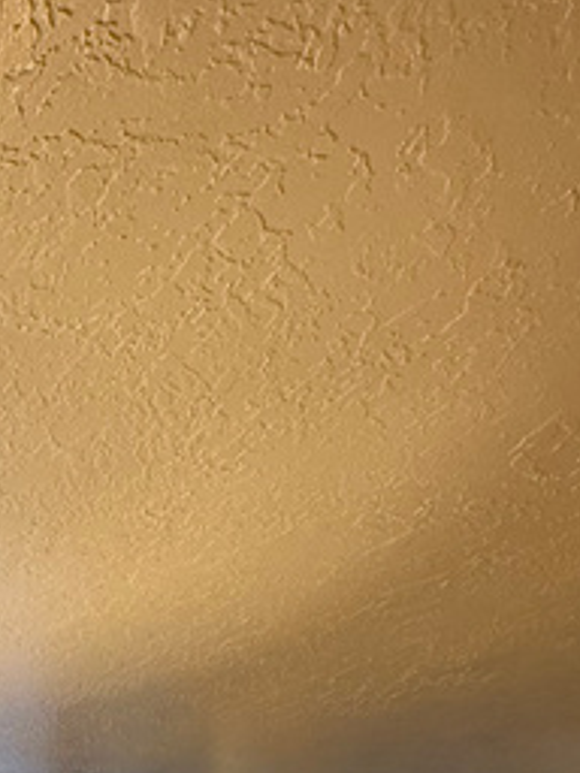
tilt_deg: +6.0
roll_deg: +2.0
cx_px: 57
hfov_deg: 32.6
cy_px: 912
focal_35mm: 42
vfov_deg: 35.8
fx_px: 938
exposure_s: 1/60
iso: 400
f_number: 2.2
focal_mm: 2.22
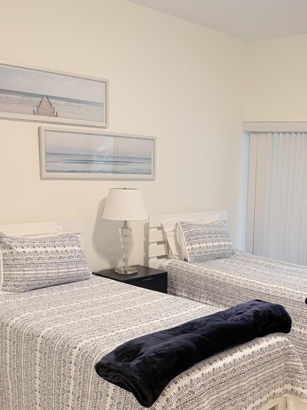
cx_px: 265
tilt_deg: -11.0
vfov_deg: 44.2
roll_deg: -3.1
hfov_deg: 32.9
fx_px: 497
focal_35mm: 42
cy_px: 269
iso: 250
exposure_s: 1/60
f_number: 1.78
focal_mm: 6.76
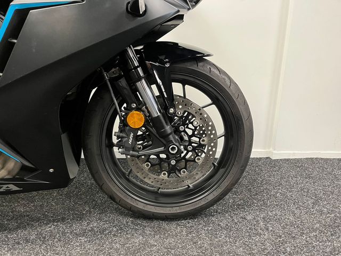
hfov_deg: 67.3
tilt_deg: -15.3
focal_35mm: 26
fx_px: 256
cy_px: 128
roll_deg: -0.6
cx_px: 170
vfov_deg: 53.1
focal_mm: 5.1
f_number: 1.6
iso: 320
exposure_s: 1/50
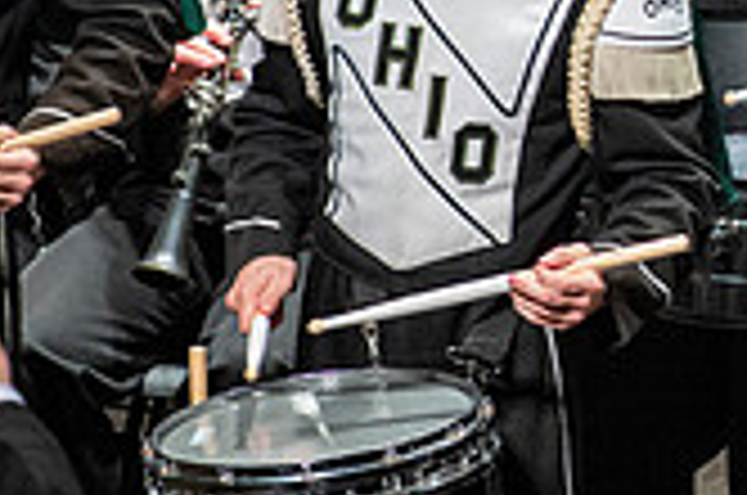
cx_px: 1188
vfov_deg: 1.3
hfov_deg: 2.0
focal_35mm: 1048
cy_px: -14
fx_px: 21704
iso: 5000
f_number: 5.6
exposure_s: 1/400
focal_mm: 300
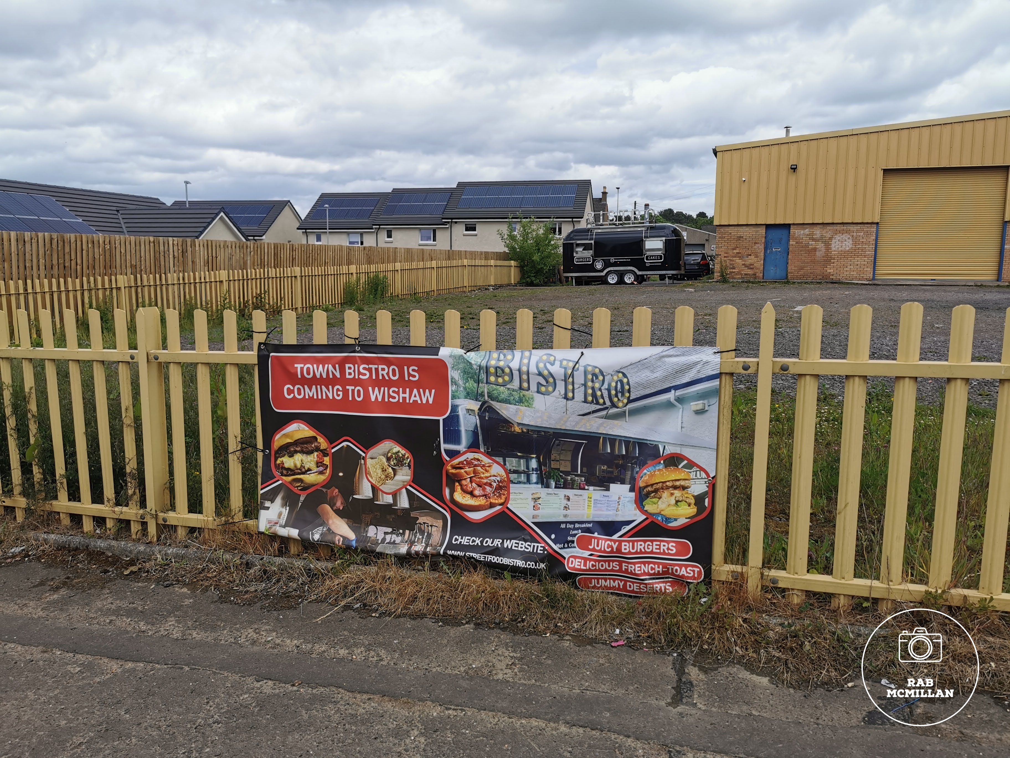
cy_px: 379
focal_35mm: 27
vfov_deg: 51.4
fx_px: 788
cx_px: 505
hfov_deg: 65.3
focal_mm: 5.56
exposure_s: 1/3953
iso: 50
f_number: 1.6
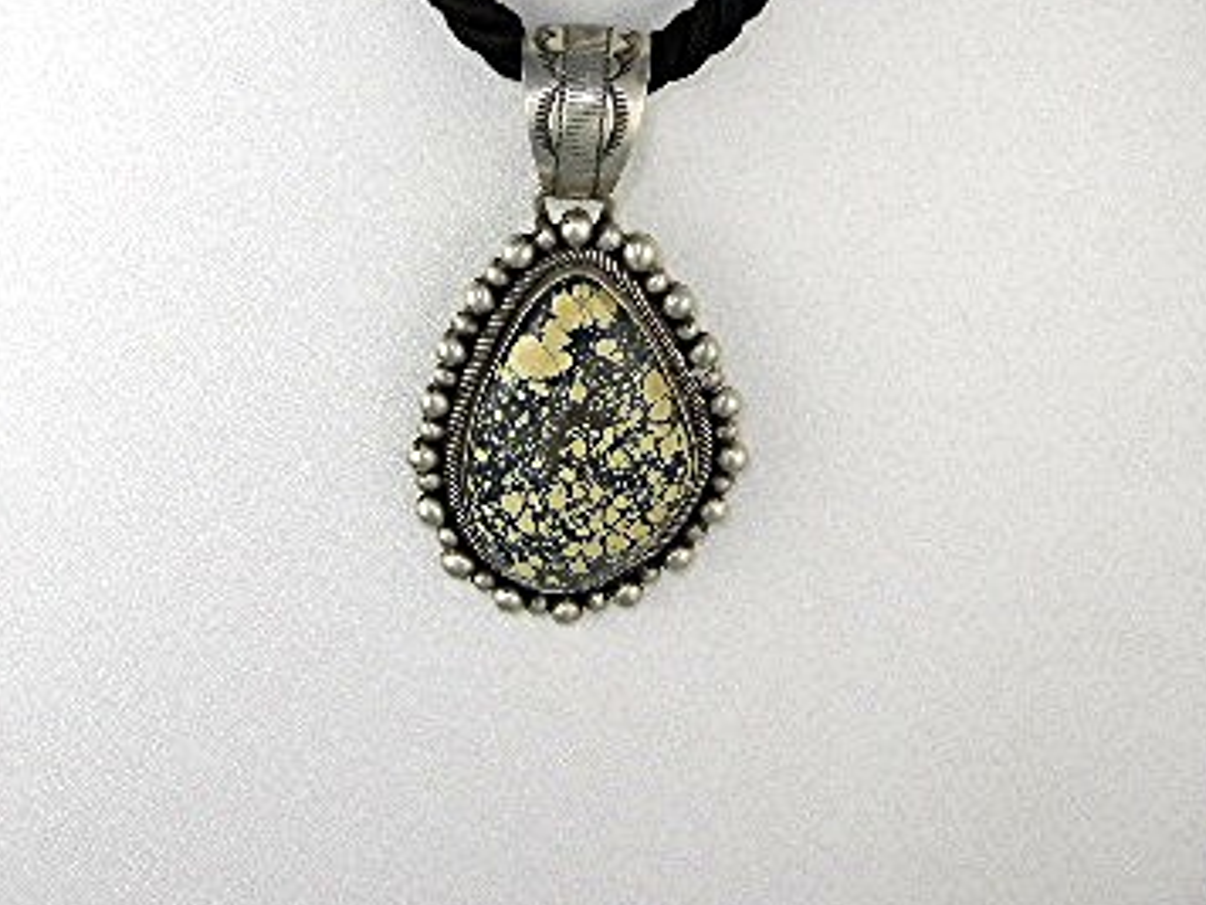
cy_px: 169
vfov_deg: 26.5
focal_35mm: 54
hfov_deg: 35.5
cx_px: 552
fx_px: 1881
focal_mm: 5.4
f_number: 3.5
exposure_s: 1/69.1
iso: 160
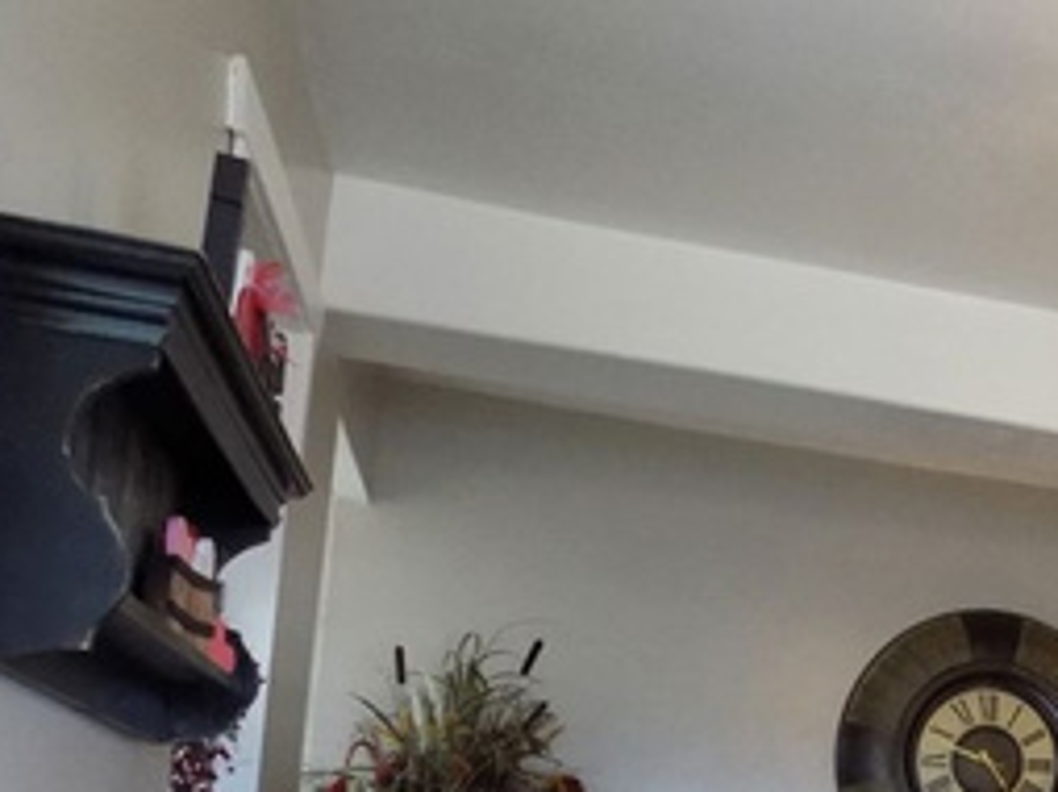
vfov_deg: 23.2
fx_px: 1771
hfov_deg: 31.8
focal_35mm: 58
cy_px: 930
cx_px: 941
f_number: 3.1
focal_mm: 4
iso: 360
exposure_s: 1/30
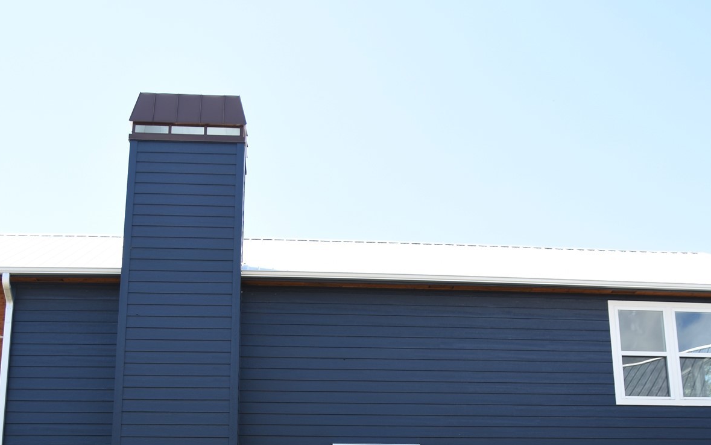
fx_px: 870
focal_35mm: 45
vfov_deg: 27.6
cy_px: 399
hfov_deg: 44.5
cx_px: 354
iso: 100
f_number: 3.2
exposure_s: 1/500
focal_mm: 17
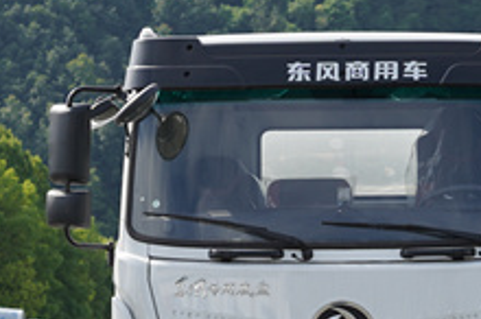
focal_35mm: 171
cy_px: 255
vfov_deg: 8.0
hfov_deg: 12.0
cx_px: 332
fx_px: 2281
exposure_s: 1/800
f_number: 3.5
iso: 100
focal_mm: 47
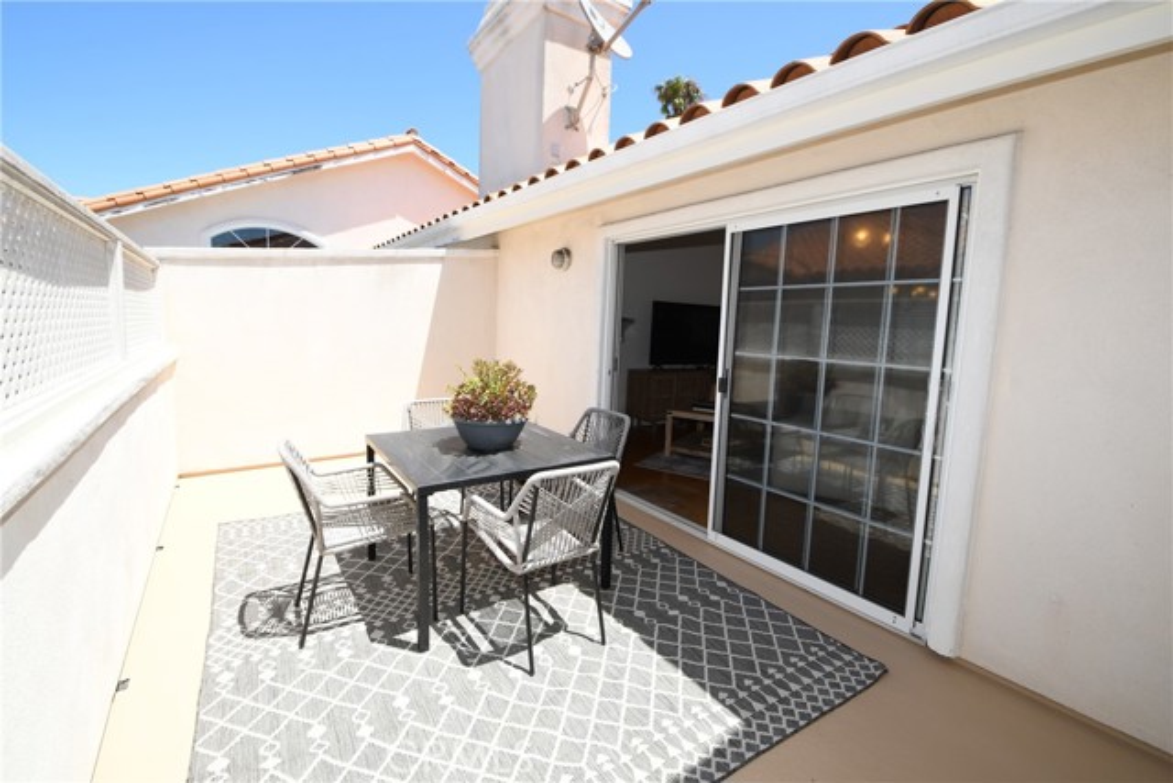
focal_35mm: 15
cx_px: 586
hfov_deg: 100.4
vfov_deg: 77.4
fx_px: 489
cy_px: 392
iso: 100
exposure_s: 1/200
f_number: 7.1
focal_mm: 10
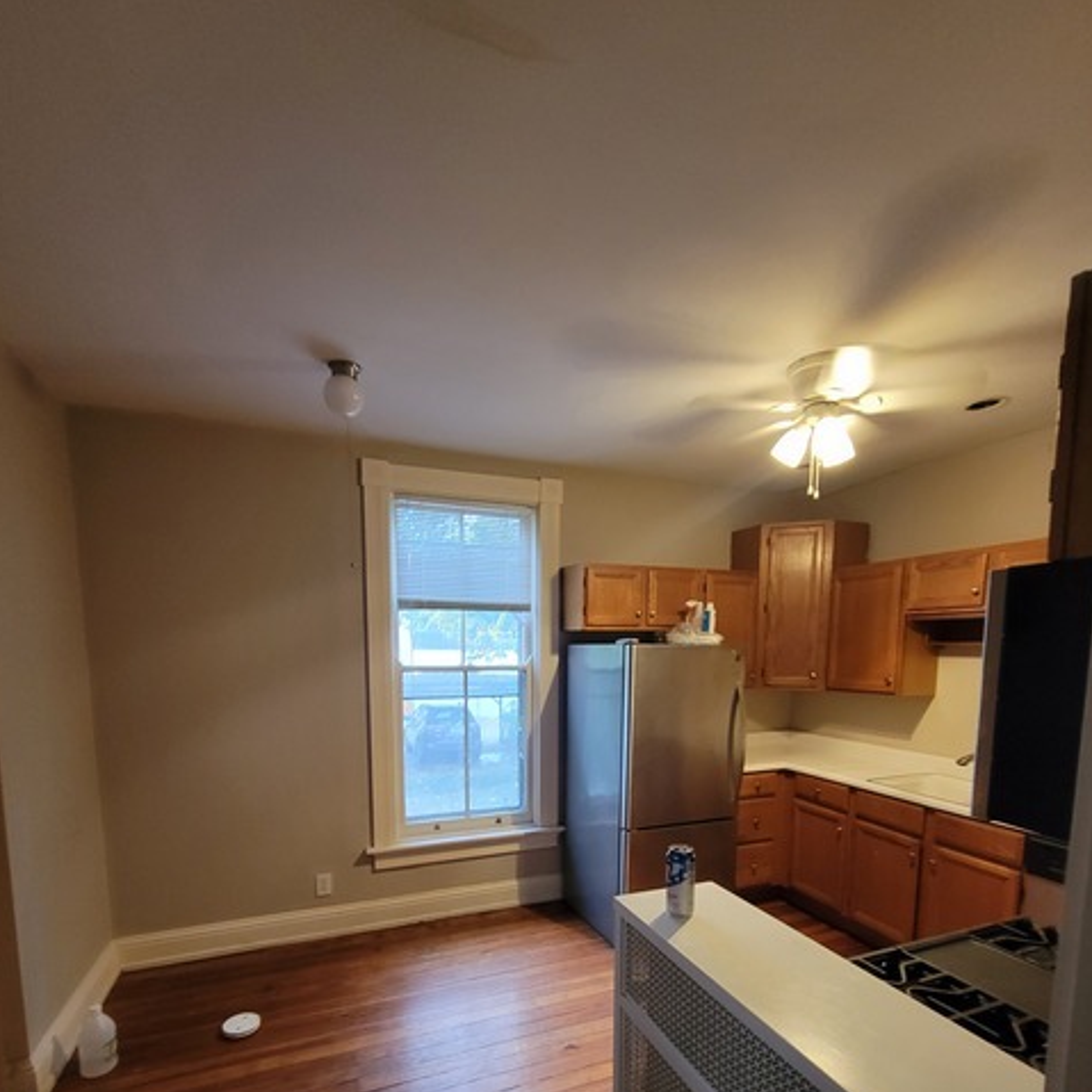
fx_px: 571
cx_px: 554
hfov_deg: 87.4
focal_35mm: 16
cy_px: 717
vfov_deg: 84.8
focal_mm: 2.2
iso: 500
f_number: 2.2
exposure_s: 1/30
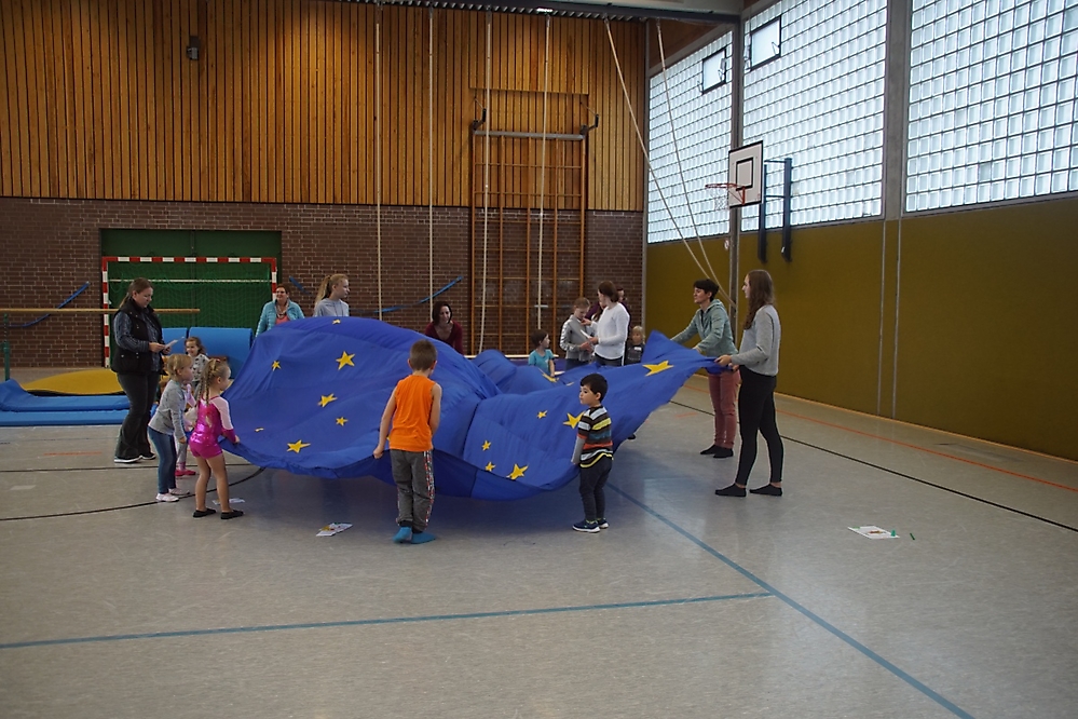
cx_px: 539
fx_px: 988
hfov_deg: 57.2
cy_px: 360
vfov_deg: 40.0
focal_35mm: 33
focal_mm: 22
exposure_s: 1/60
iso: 500
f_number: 4
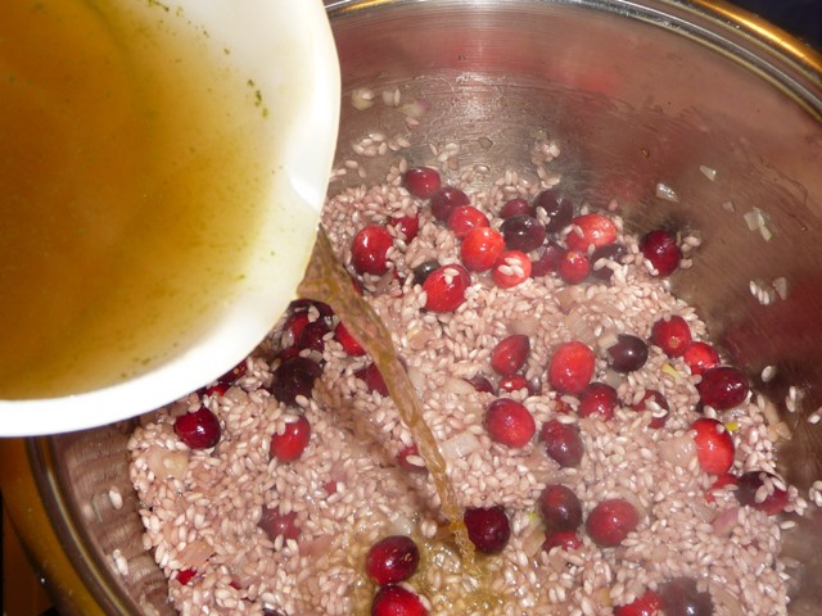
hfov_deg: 54.0
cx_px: 411
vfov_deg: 41.8
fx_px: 807
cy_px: 308
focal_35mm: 34
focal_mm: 5.6
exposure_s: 1/30
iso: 100
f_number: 3.6
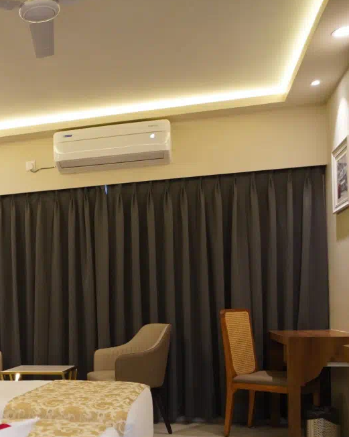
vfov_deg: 42.7
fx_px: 543
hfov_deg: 32.7
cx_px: 0
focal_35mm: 42
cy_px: 320
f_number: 3.2
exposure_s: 1/125
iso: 1600
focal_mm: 18
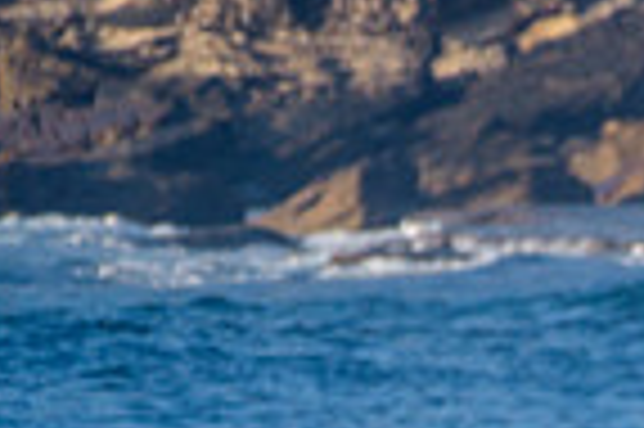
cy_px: 723
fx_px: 36308
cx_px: 703
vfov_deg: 0.7
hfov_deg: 1.0
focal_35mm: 2032
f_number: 5.6
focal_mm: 500
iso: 400
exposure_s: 1/2000
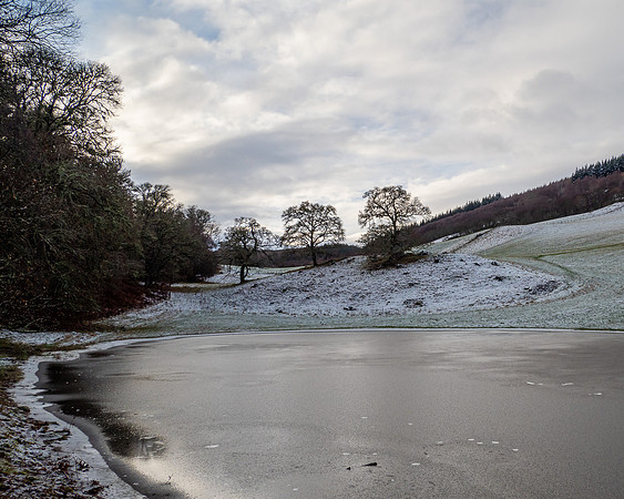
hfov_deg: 55.0
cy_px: 257
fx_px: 583
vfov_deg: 46.3
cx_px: 421
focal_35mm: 32
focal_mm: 12
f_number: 7.1
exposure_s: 1/500
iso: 200
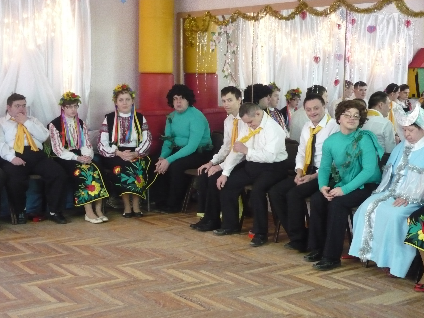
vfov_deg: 26.1
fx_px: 686
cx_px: 212
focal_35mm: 56
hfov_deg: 34.4
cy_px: 160
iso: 800
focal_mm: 9.1
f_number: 3.4
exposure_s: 1/25
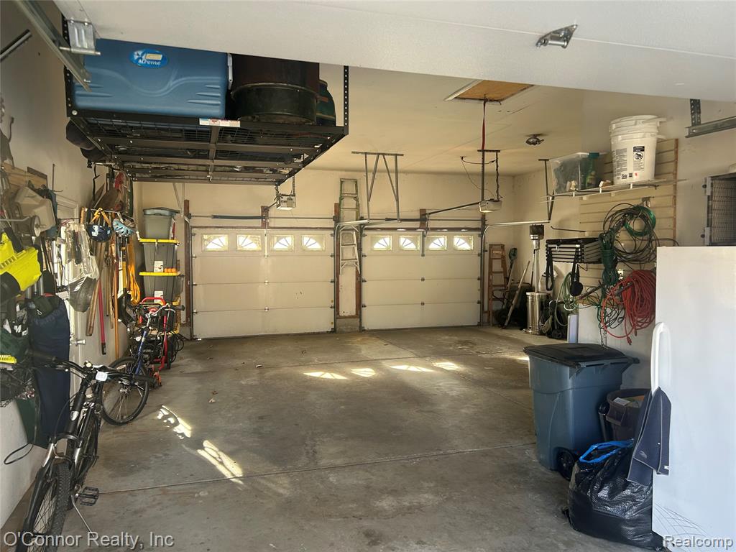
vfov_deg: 53.1
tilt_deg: -3.7
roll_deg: +0.2
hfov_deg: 67.3
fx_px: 553
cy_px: 276
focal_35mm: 26
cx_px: 368
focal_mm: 5.7
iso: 125
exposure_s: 1/121
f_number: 1.5
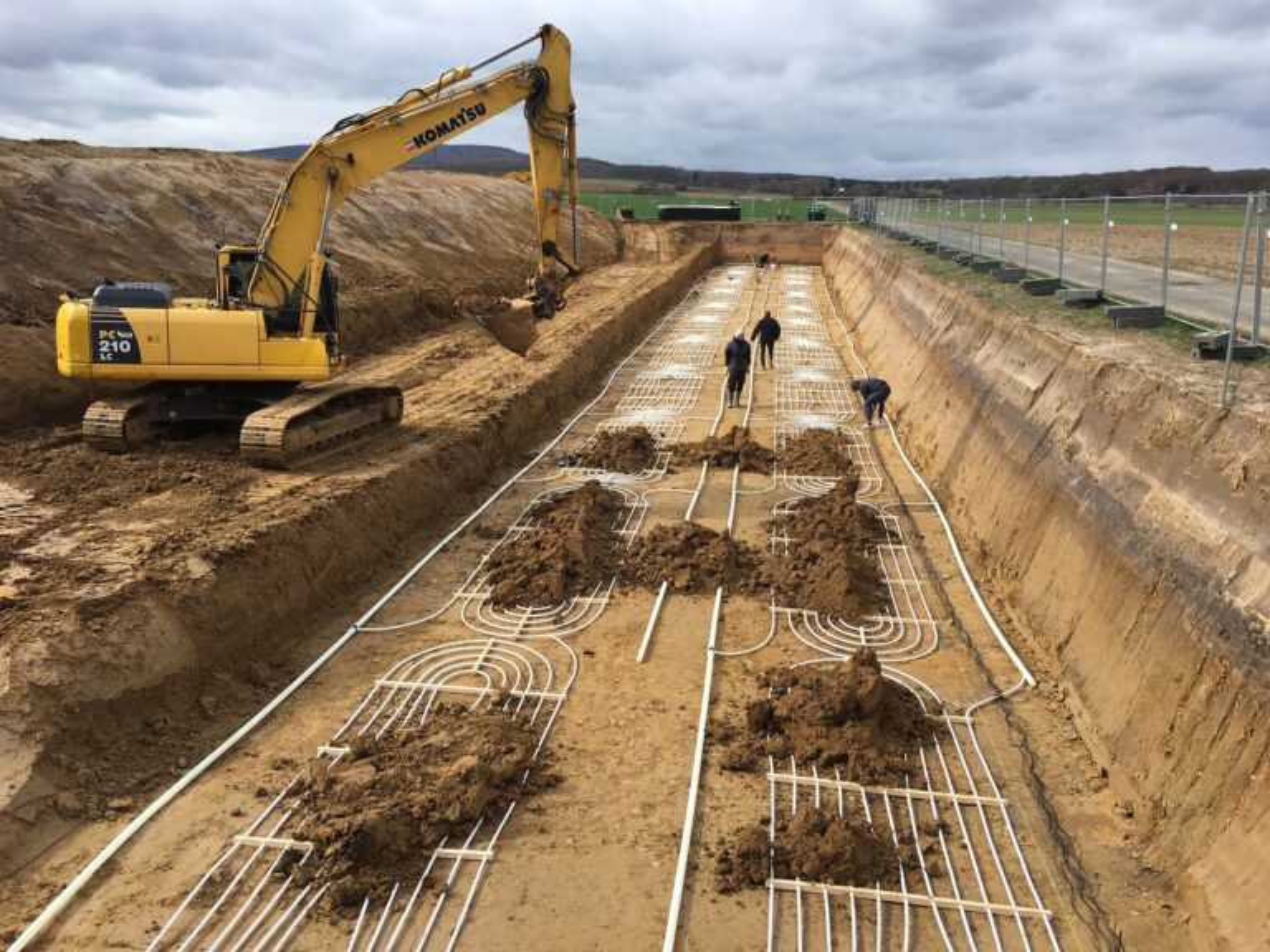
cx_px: 635
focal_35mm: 29
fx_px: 1064
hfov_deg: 61.7
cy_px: 476
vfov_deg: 48.2
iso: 25
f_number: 2.2
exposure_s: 1/950
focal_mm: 4.15
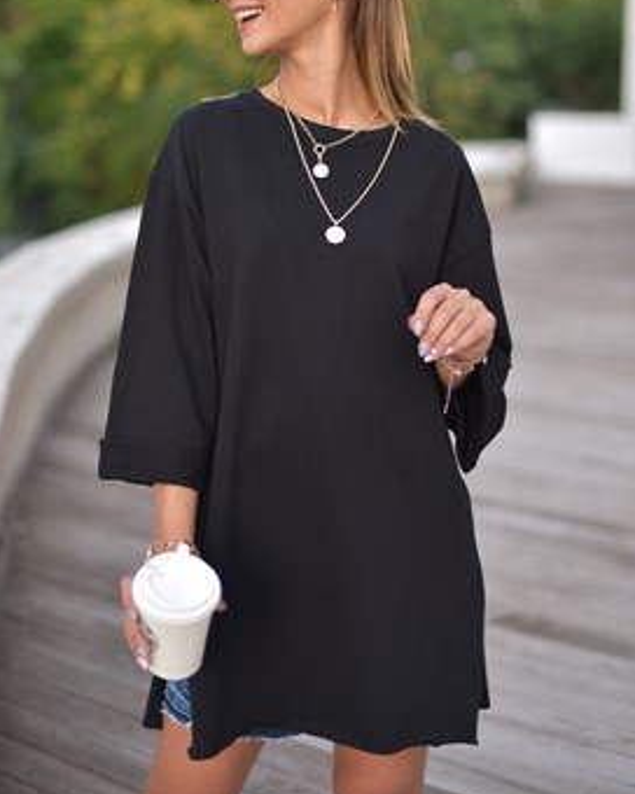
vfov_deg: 29.4
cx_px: 306
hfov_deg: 23.8
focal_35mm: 64
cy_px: 264
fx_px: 1503
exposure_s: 1/640
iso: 500
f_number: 2
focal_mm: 50
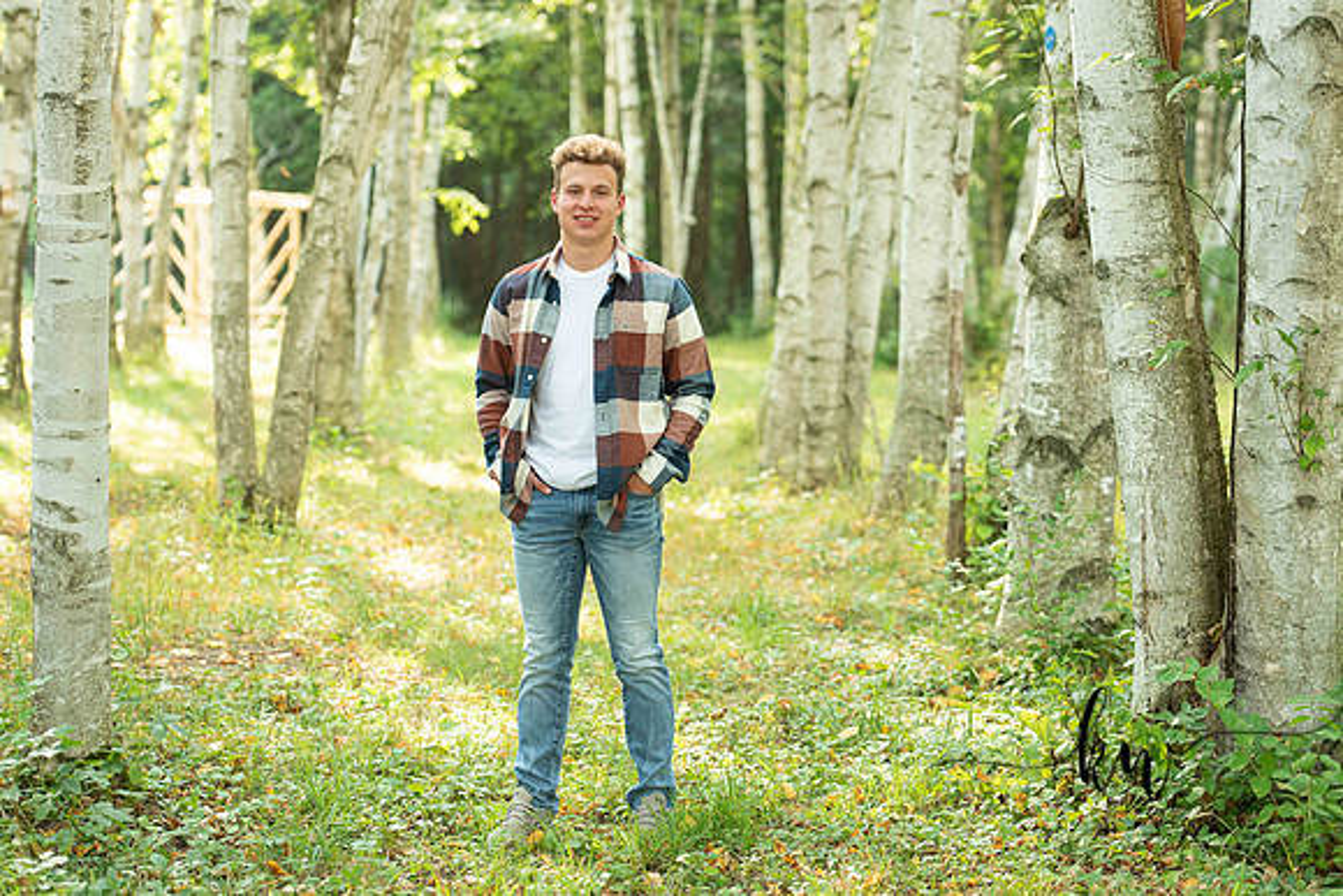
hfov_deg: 22.6
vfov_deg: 15.2
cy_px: 448
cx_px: 672
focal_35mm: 90
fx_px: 3361
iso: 400
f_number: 3.2
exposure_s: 1/200
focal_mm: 90
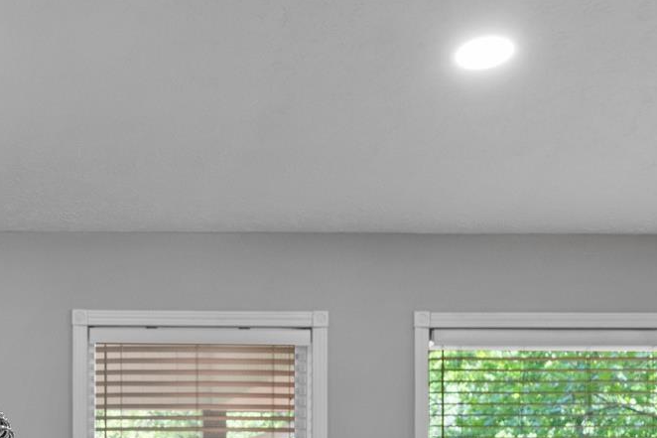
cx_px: -34
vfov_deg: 13.0
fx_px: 1861
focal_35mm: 102
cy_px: 539
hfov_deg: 19.3
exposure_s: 1/5
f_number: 7.1
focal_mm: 18
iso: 320
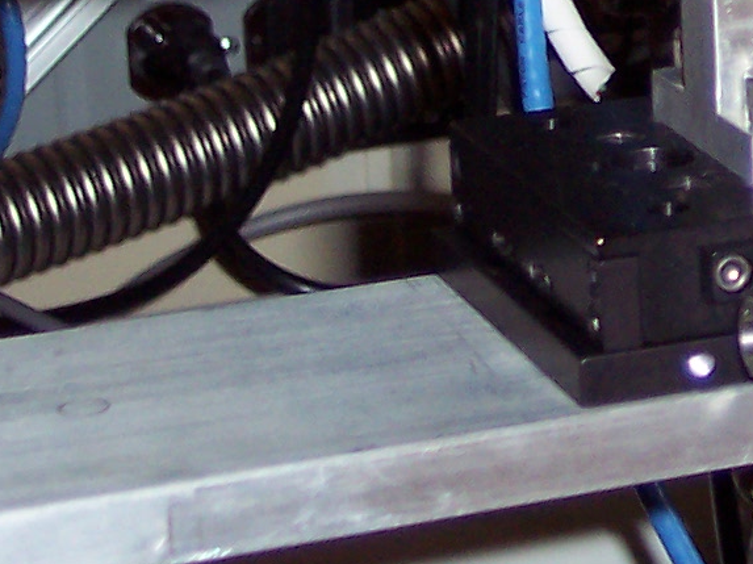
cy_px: -262
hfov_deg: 11.1
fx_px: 3717
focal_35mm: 171
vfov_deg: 8.5
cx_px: 1141
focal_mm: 8
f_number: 2.8
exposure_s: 1/30
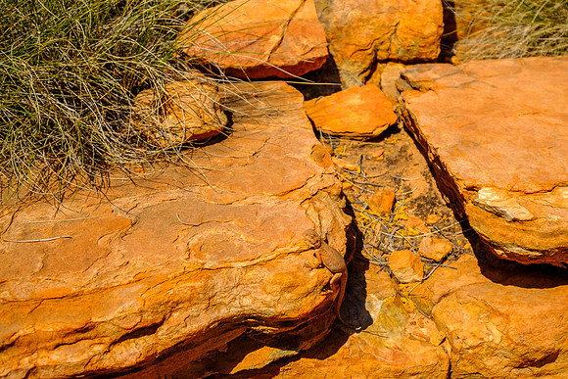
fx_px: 685
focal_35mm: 43
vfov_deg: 30.9
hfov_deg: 44.8
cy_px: 178
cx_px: 342
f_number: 4
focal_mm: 24
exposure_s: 1/4400
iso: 200
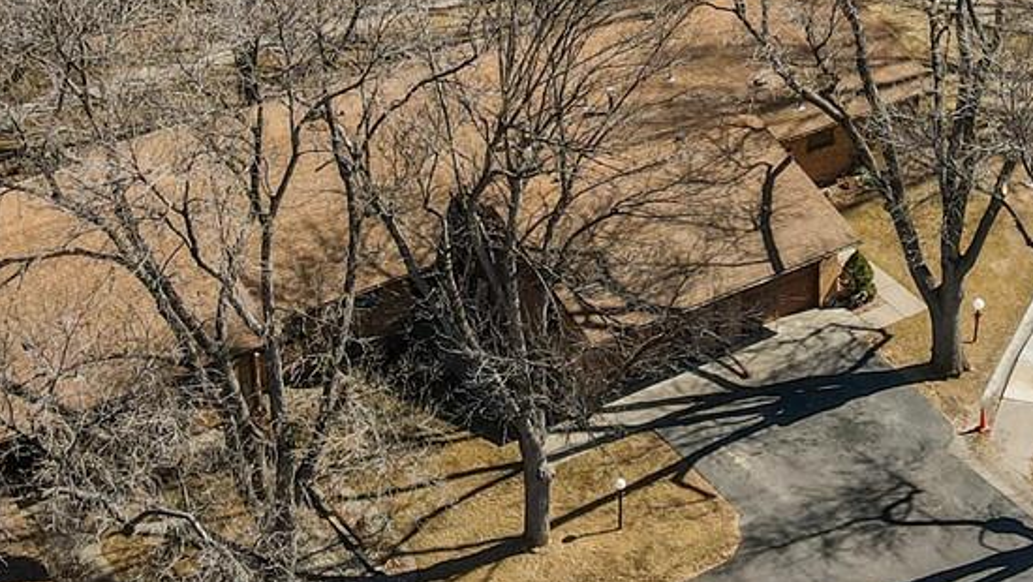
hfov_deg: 27.4
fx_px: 2083
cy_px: -160
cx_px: 806
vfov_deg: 15.2
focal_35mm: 76
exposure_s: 1/320
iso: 100
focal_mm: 4.5
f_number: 2.8
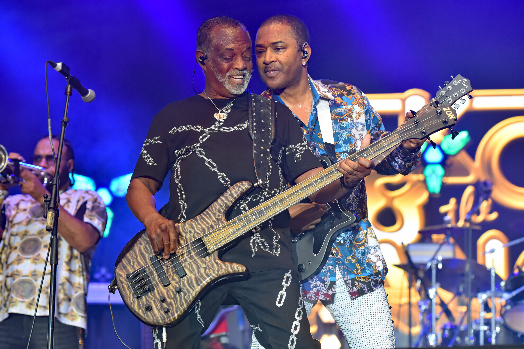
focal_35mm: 110
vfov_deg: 12.5
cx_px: 262
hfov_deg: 18.6
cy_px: 174
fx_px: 1602
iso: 1000
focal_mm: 110
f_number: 4.5
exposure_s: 1/400
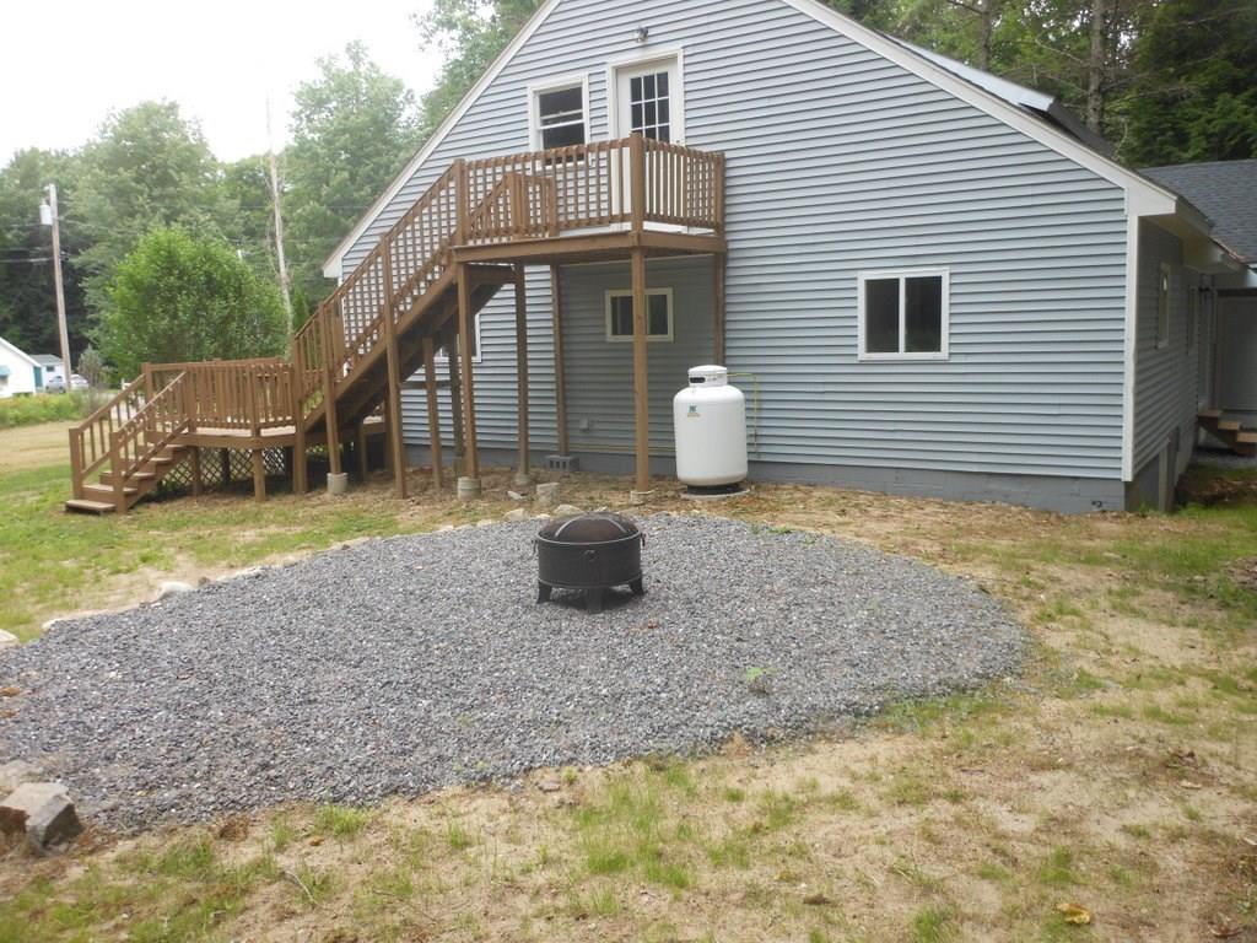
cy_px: 472
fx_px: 1017
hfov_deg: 63.4
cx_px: 628
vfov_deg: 49.7
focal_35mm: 28
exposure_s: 1/60
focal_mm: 5
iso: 80
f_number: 3.7
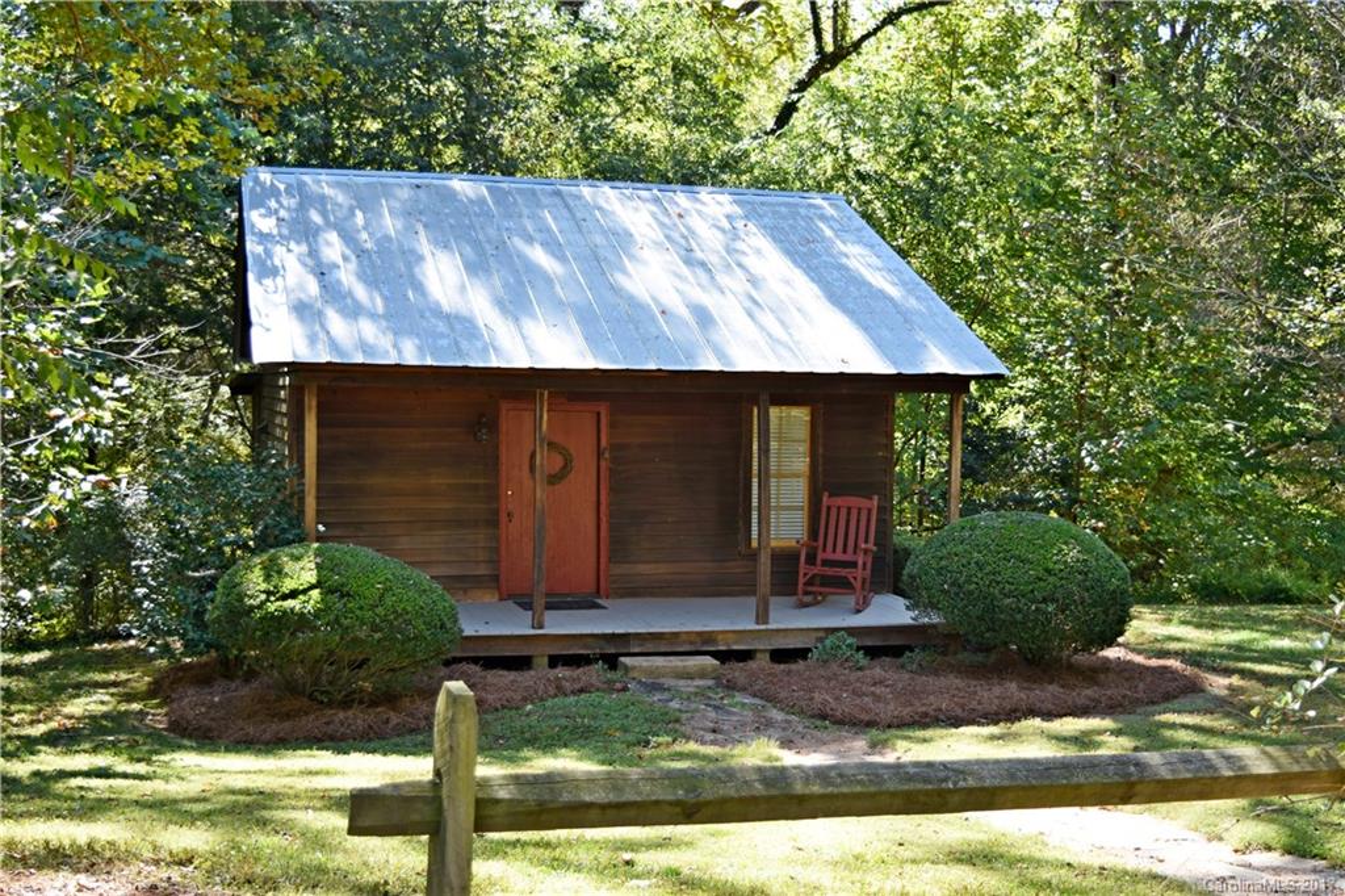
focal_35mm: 45
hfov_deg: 43.6
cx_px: 672
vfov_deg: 29.8
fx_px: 1681
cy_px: 448
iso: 100
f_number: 4.2
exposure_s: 1/60
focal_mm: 30
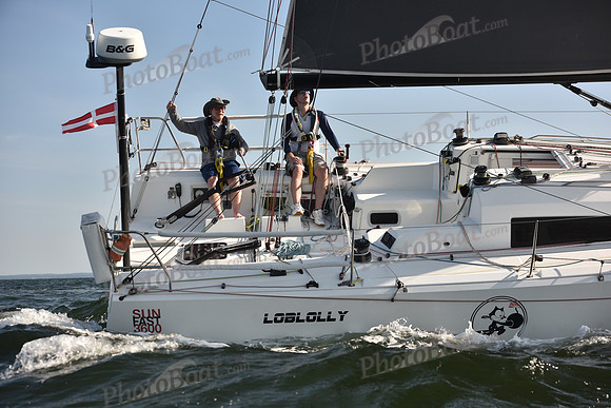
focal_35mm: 70
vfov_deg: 19.5
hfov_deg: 28.8
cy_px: 204
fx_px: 1188
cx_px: 306
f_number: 4.5
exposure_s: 1/640
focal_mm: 70
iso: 250
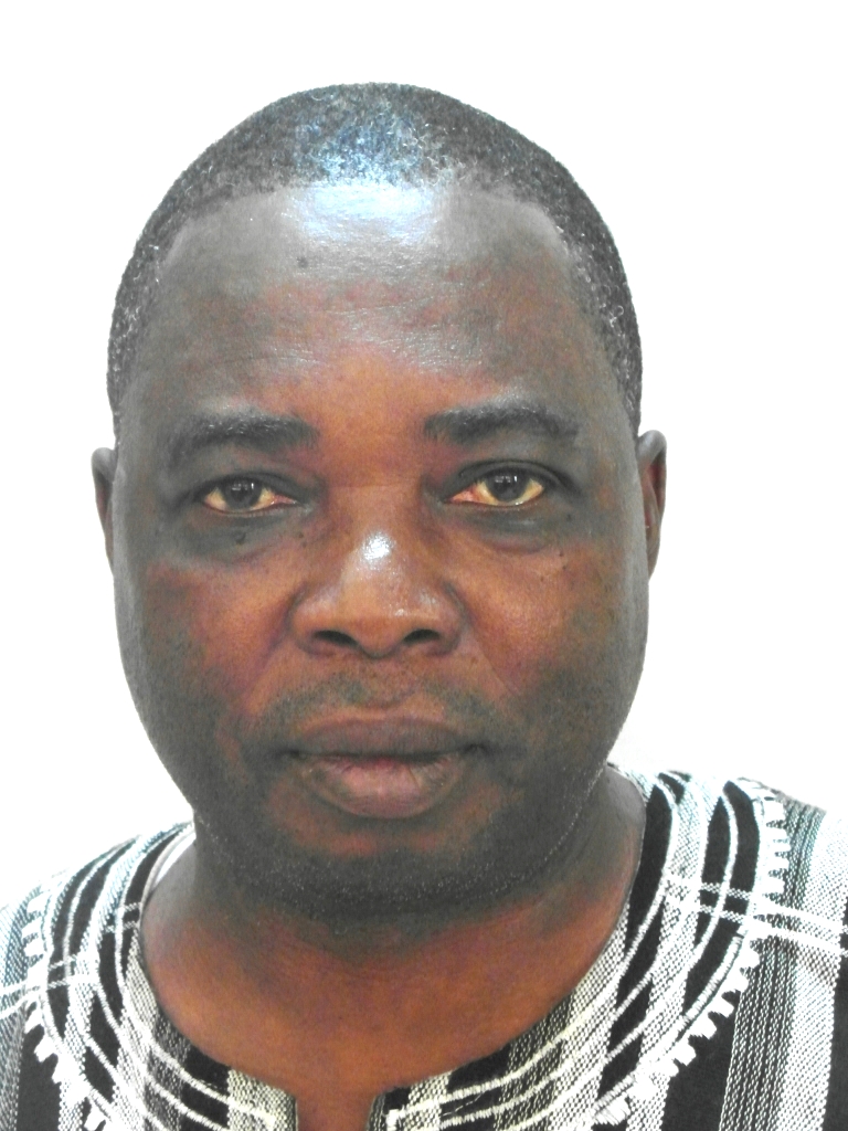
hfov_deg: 13.0
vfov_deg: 17.3
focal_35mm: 114
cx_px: 424
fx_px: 3724
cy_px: 566
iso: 800
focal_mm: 20.3
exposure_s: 1/10
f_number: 4
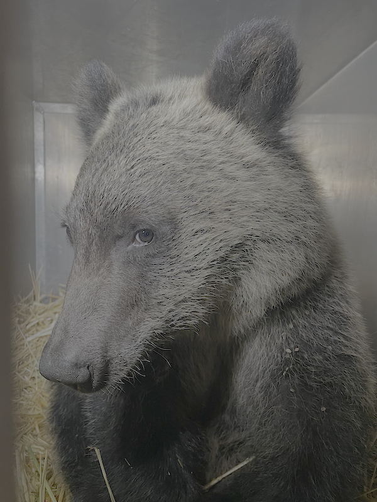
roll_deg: -1.9
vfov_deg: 67.3
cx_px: 188
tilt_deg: -6.1
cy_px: 251
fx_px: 378
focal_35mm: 26
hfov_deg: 53.1
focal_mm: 4.2
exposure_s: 1/60
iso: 250
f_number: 1.6
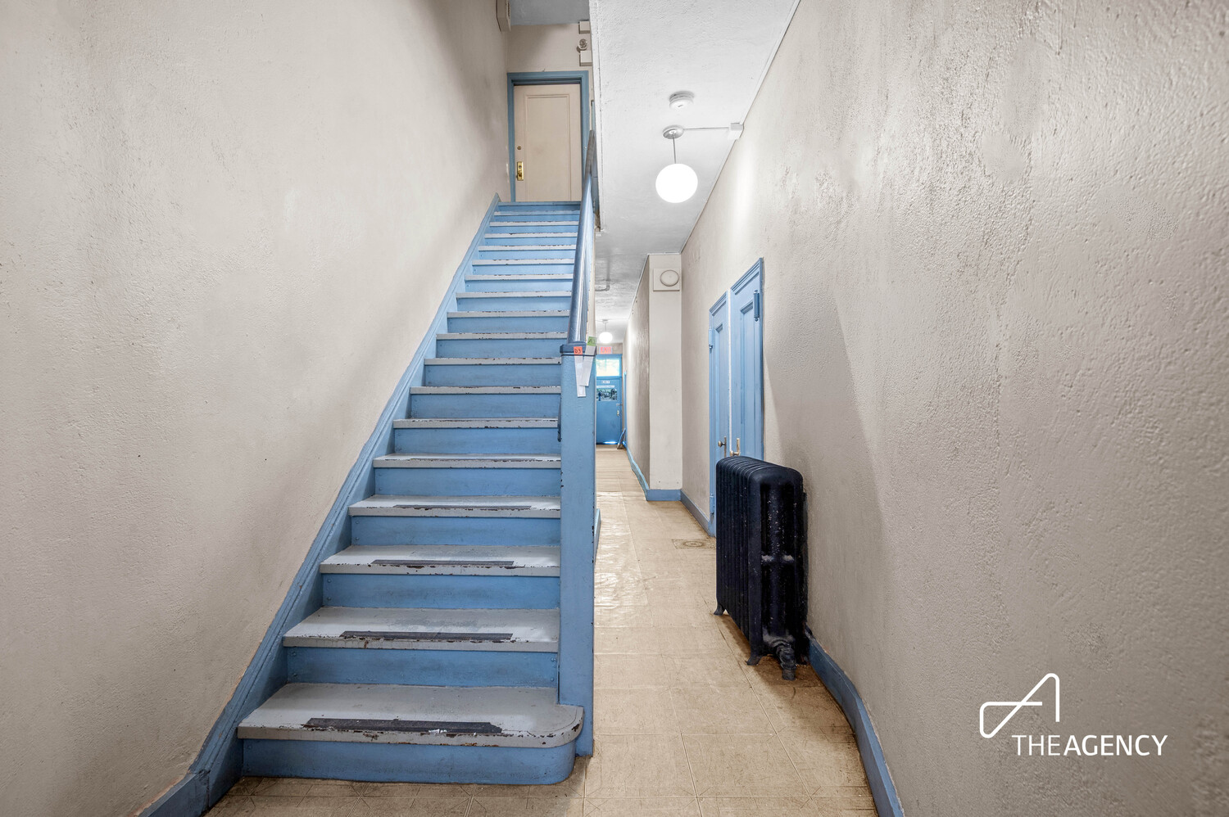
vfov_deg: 81.1
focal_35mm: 14
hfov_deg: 104.3
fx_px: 478
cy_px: 408
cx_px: 614
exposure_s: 2
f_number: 11
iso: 320
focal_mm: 14
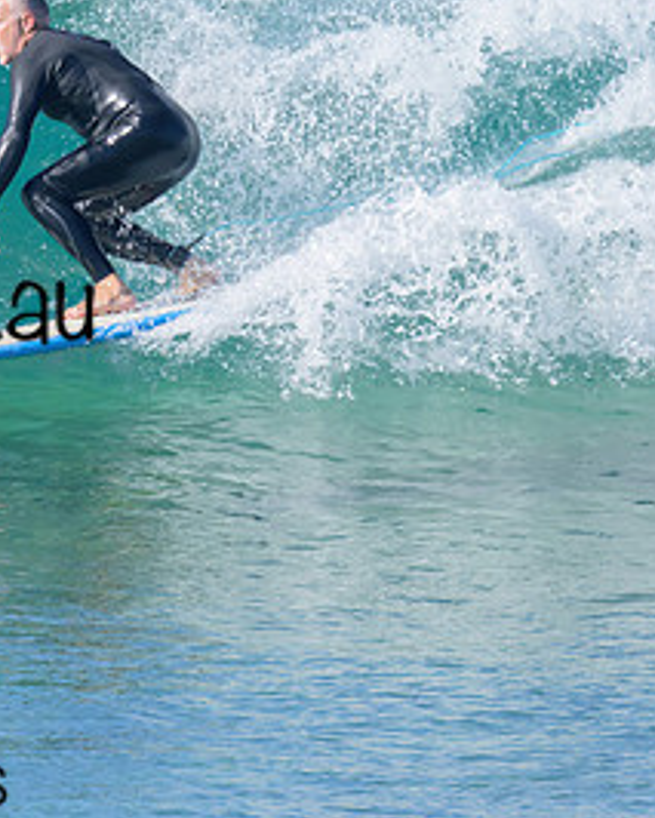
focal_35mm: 1723
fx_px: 41728
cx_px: -130
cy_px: 114
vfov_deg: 1.1
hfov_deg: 0.9
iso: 800
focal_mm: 620
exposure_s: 1/1250
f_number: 11
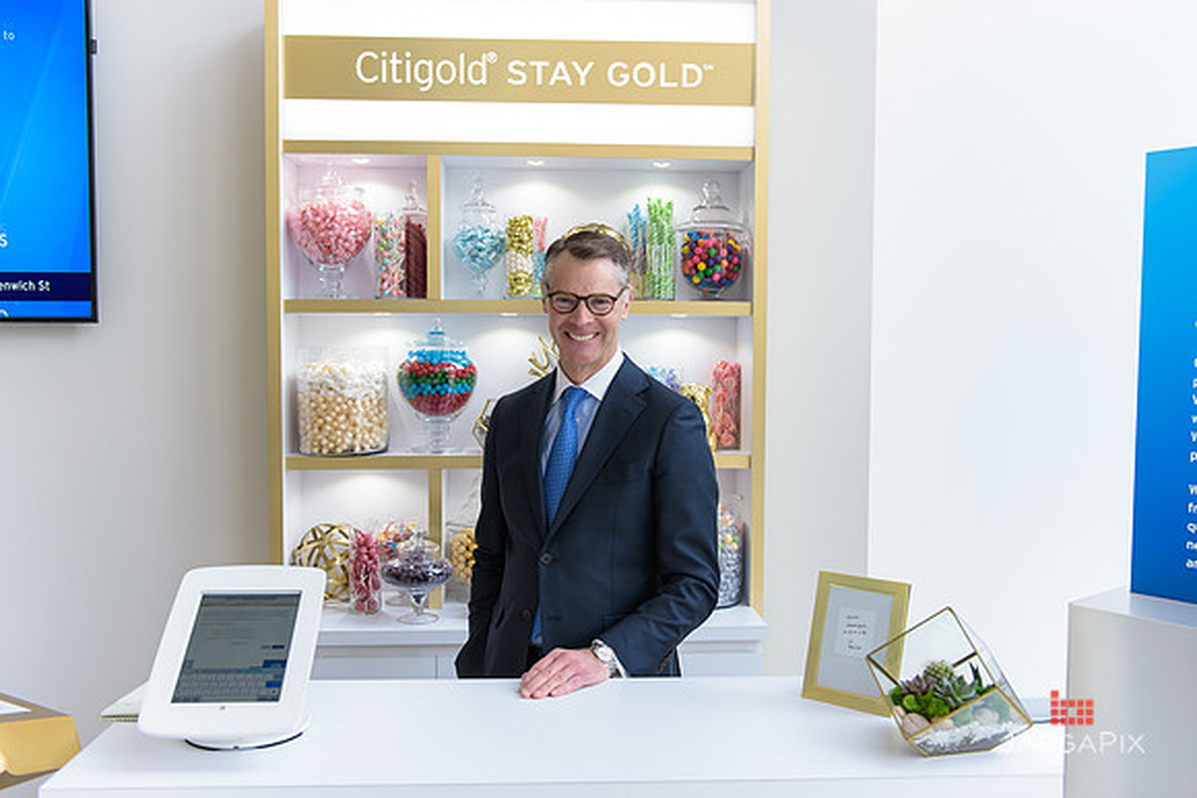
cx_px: 598
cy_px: 399
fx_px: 1064
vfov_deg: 41.1
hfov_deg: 58.7
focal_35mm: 32
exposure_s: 1/250
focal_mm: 32
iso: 800
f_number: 3.2
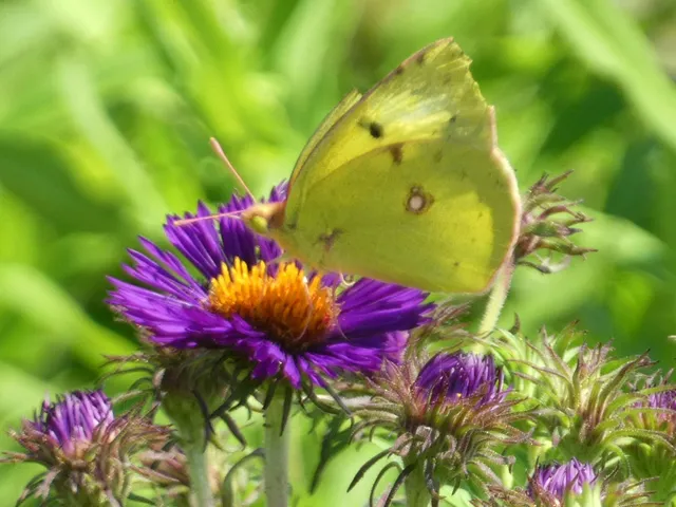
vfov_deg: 1.9
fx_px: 15193
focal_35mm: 778
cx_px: 338
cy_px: 254
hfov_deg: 2.5
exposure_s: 1/100
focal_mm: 139.4
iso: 125
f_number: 5.6
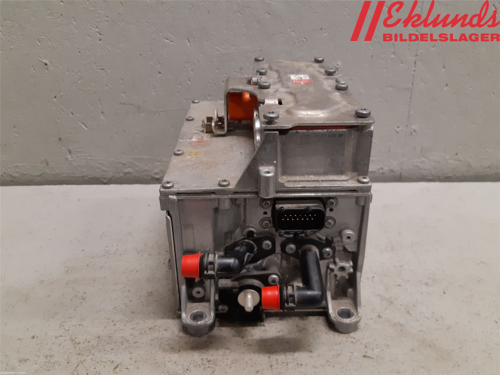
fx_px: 376
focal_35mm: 26
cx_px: 250
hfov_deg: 67.3
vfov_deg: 53.1
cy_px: 188
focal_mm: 3.93
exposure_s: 1/50
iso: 160
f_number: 1.7
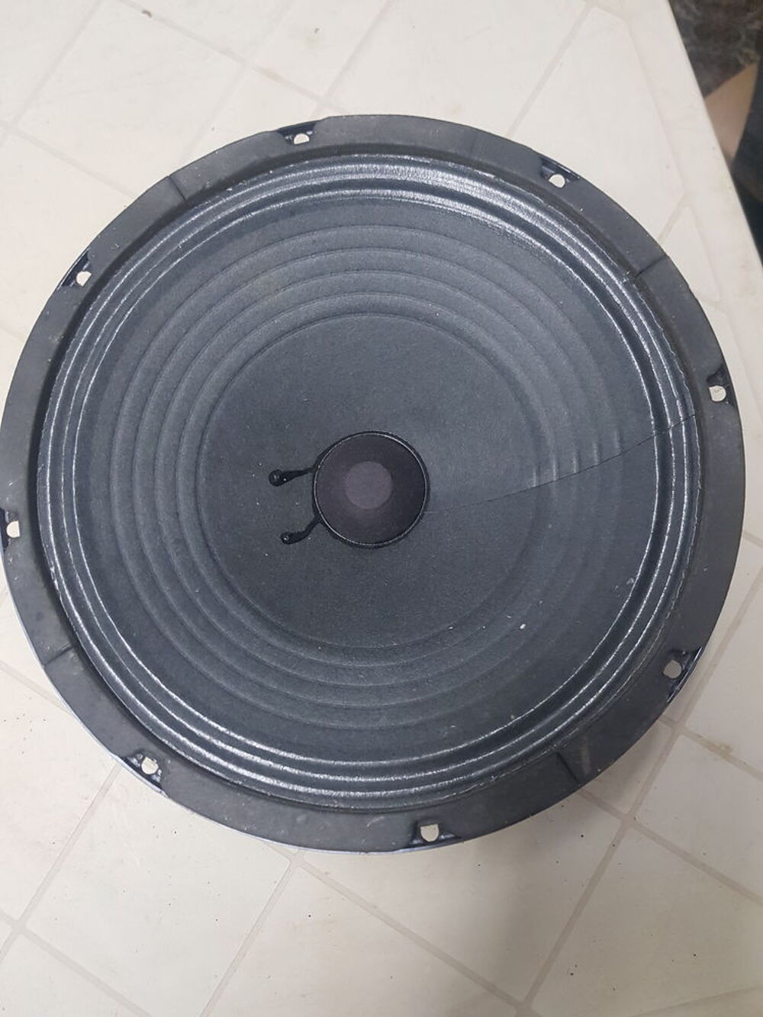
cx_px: 382
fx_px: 764
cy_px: 508
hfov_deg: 53.1
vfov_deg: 67.3
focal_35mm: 26
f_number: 1.7
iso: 200
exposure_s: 1/50
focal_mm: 4.2
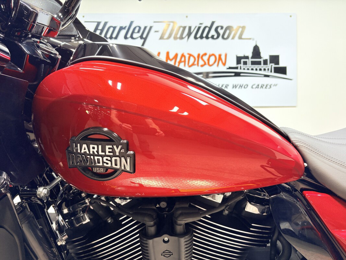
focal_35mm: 26
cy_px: 130
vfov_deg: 53.1
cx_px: 173
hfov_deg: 67.3
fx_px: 260
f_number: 1.6
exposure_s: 1/120
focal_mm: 5.96
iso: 100
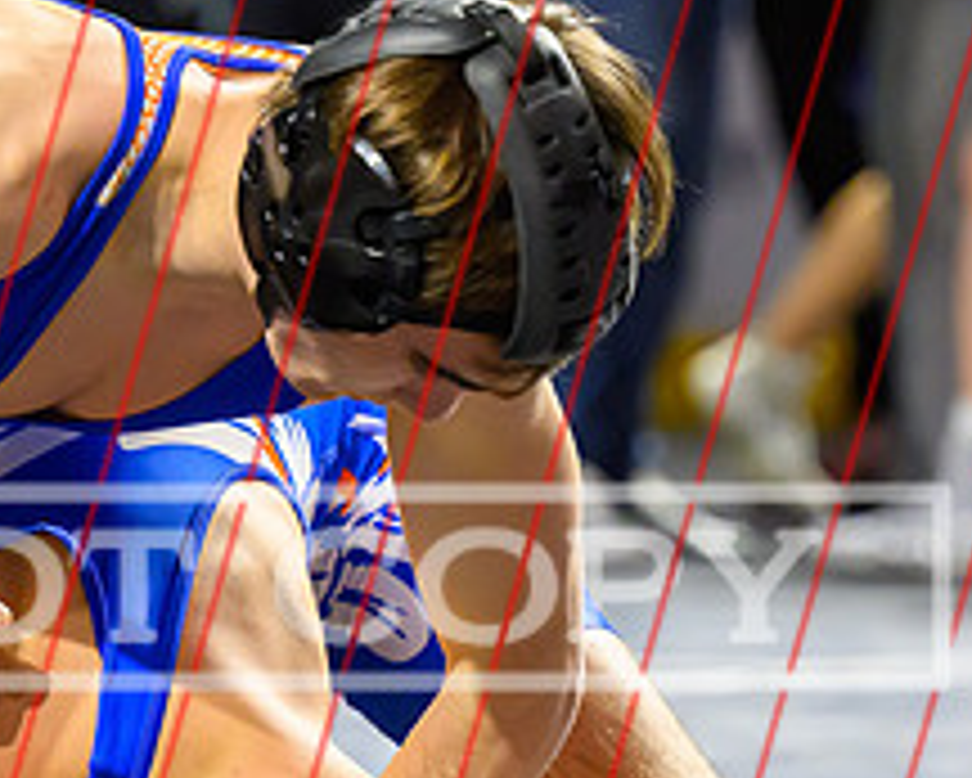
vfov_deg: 4.1
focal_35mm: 373
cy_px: 780
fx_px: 10735
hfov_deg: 5.2
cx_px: 286
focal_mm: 125
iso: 4000
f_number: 2.8
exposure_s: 1/800
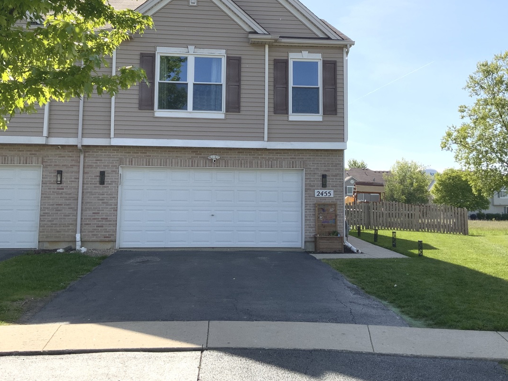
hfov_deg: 47.9
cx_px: 254
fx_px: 572
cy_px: 141
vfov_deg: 36.6
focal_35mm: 39
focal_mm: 3
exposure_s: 1/1912
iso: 16
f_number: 1.8
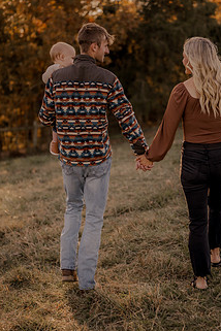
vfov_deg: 28.8
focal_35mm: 70
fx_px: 645
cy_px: 161
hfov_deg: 19.4
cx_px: 134
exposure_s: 1/1600
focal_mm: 50
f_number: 1.8
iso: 250
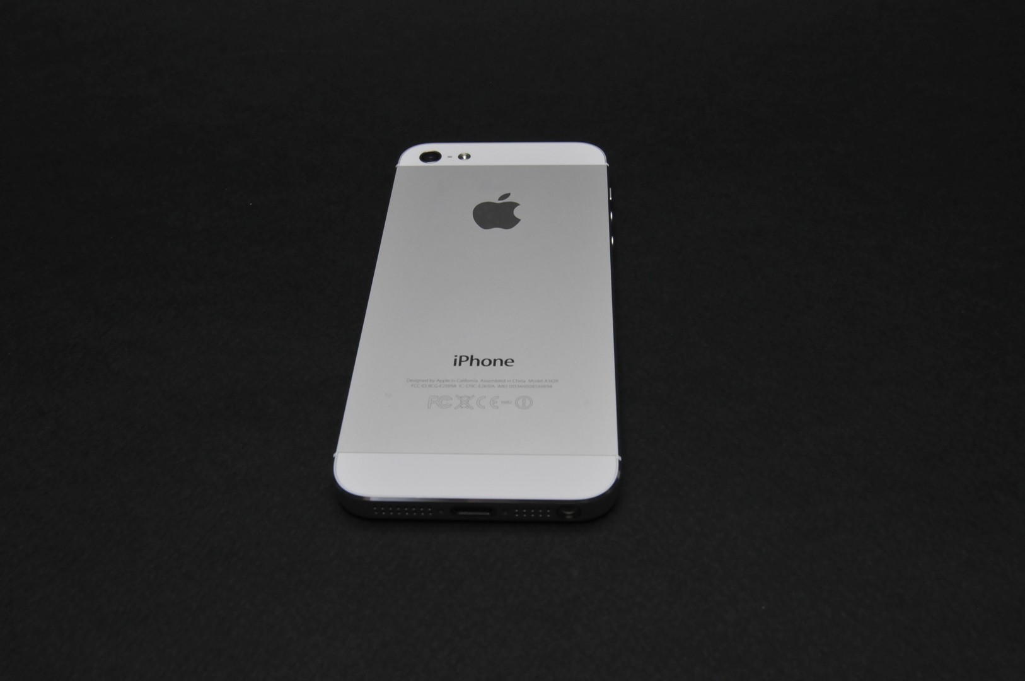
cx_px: 512
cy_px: 340
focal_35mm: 36
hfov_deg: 53.2
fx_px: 1024
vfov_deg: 36.8
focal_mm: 24
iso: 800
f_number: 13
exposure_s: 1/25
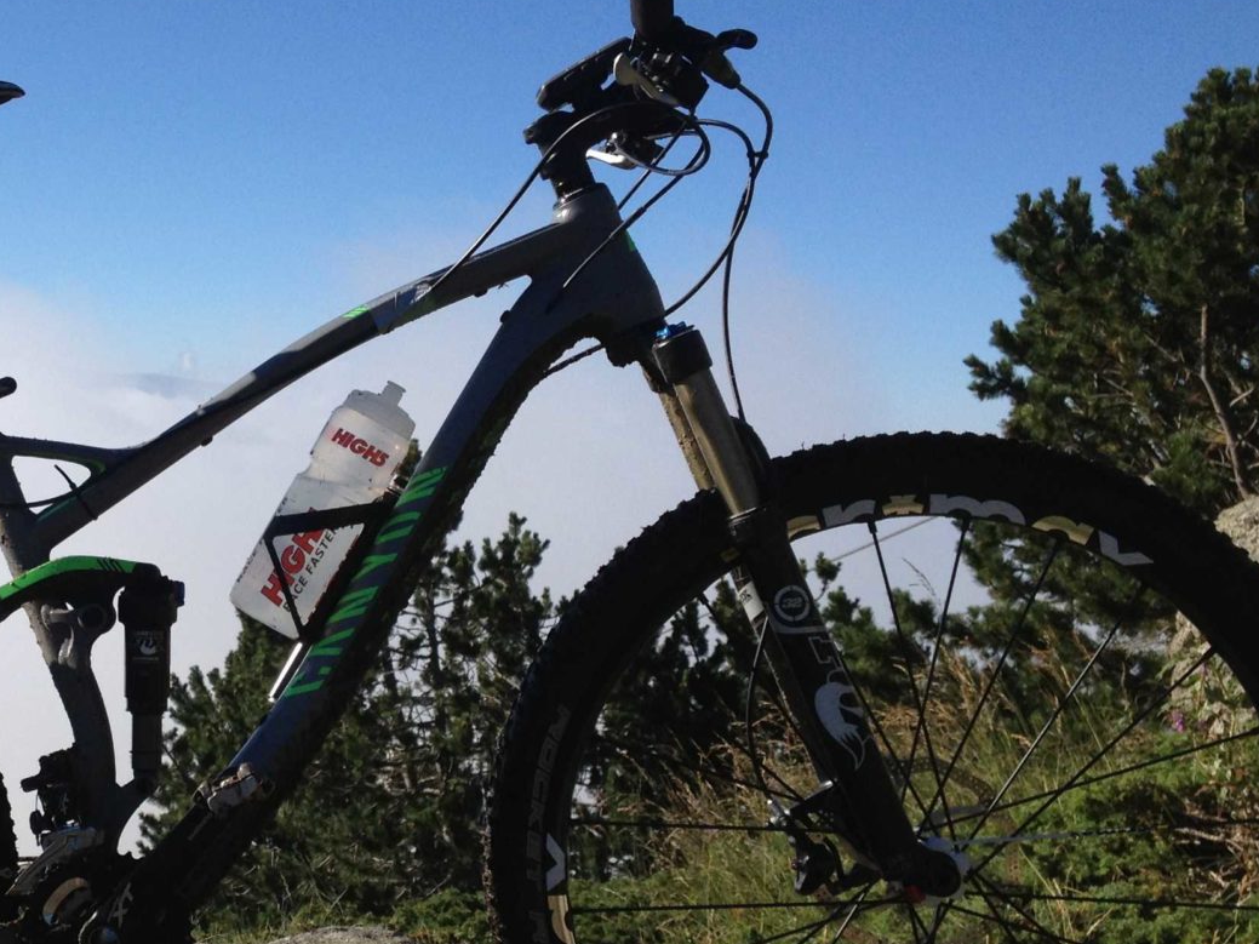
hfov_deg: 27.3
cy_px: 603
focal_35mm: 69
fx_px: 2509
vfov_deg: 21.2
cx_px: 165
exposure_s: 1/1905
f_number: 2.4
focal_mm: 4.28
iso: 50
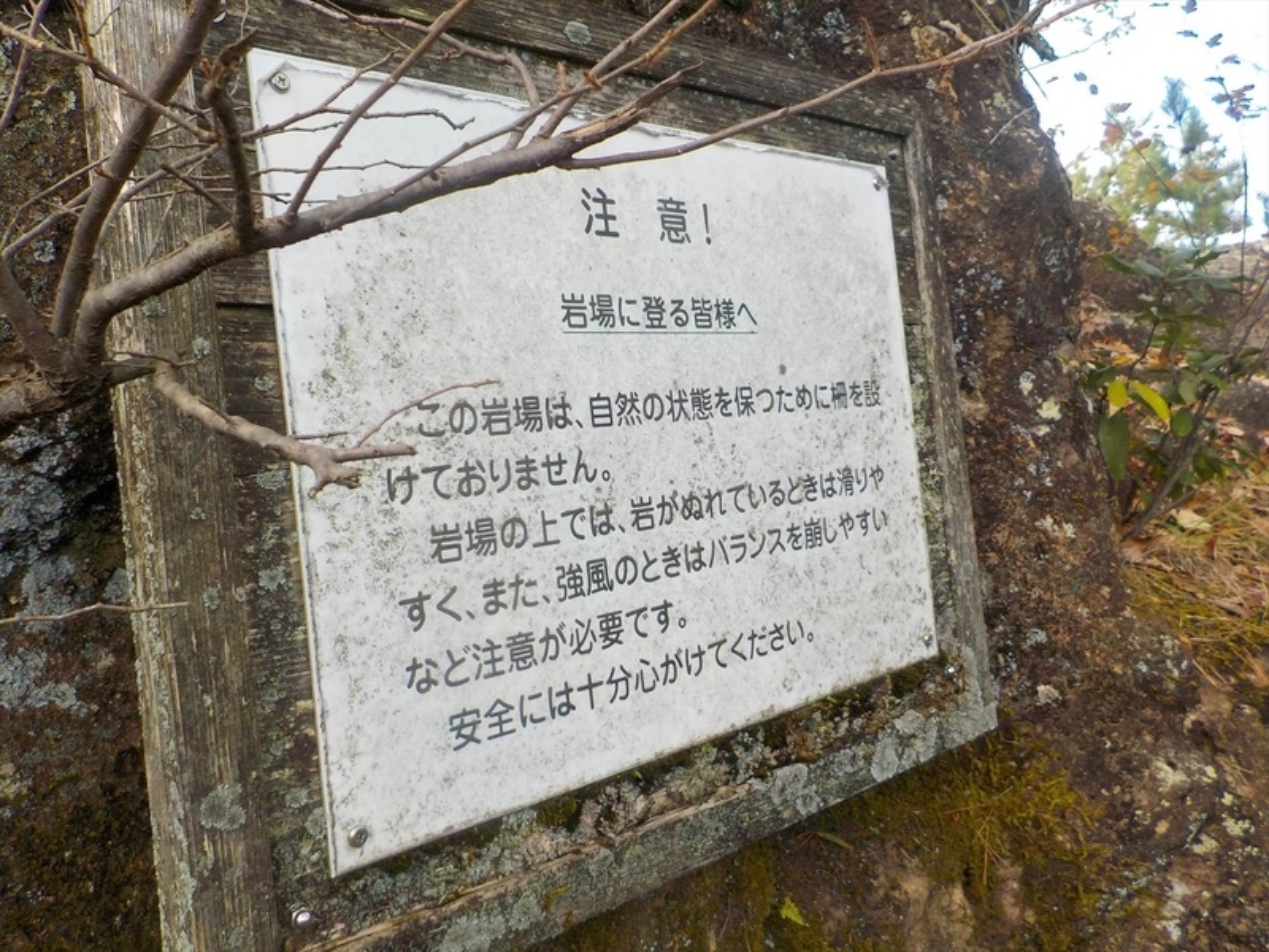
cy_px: 476
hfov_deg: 60.0
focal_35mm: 30
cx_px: 634
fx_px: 1100
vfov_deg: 46.8
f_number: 3.3
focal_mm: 4.1
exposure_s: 1/250
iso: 125
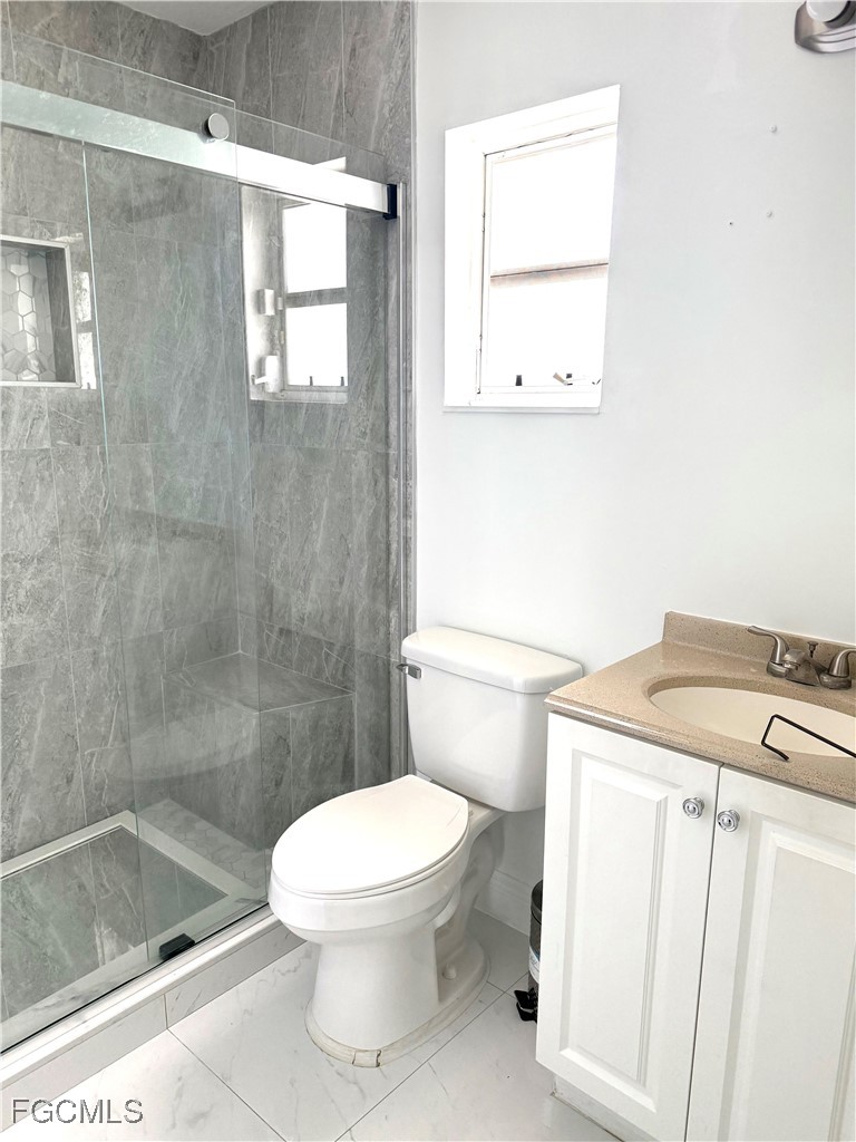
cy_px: 571
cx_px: 428
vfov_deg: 71.6
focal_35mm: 24
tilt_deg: -9.9
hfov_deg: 56.8
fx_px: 791
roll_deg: -0.2
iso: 200
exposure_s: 1/144
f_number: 1.78
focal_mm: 6.76
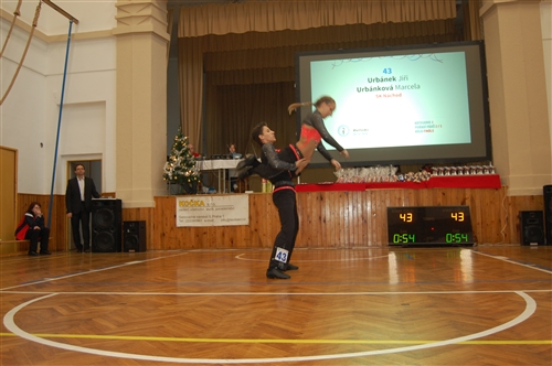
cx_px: 276
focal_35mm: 30
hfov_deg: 62.0
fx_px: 459
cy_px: 183
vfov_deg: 43.5
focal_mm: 20
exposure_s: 1/60
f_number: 3.8
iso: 400
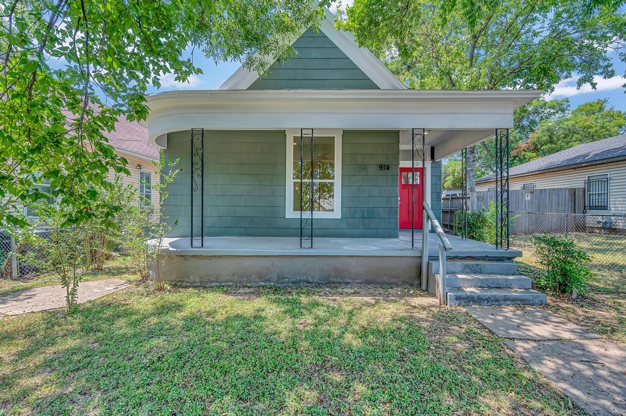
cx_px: 313
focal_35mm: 14
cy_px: 208
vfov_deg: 81.1
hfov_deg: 104.3
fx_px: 243
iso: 100
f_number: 8
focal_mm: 14
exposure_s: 1/60
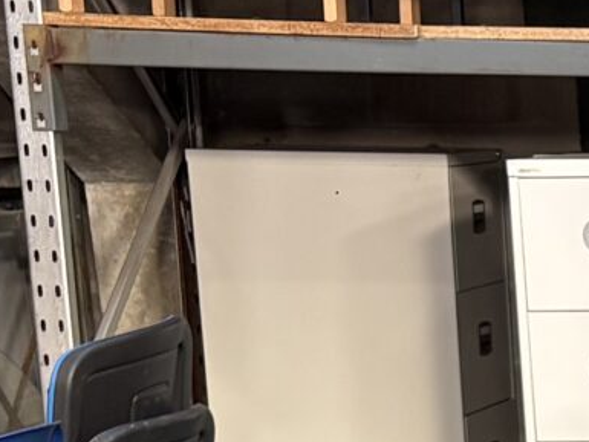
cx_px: 1499
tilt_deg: -12.4
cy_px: 740
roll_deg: +0.0
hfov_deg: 9.8
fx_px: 2945
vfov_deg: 8.3
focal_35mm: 173
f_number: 1.6
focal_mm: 5.96
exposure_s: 1/122
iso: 100
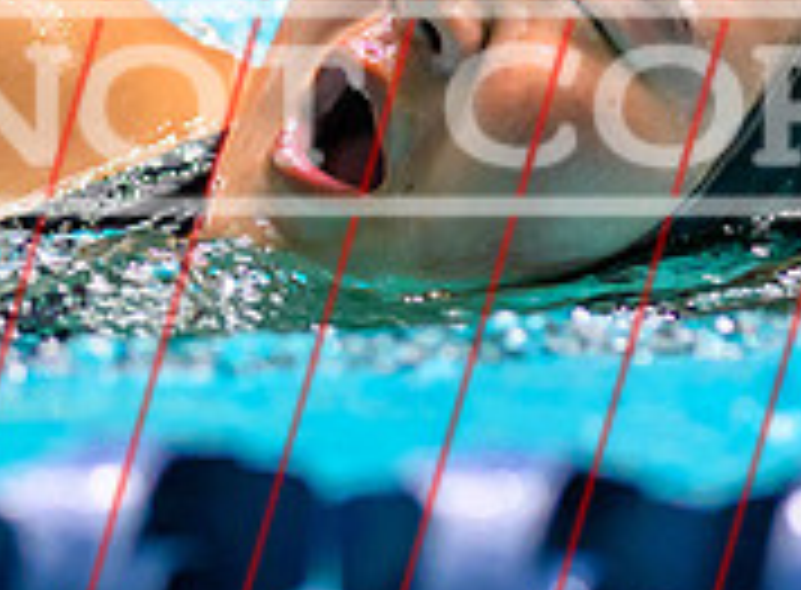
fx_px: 29213
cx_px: 490
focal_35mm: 1271
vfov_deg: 1.2
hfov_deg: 1.6
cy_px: 147
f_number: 2.8
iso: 2500
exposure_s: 1/1000
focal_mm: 300
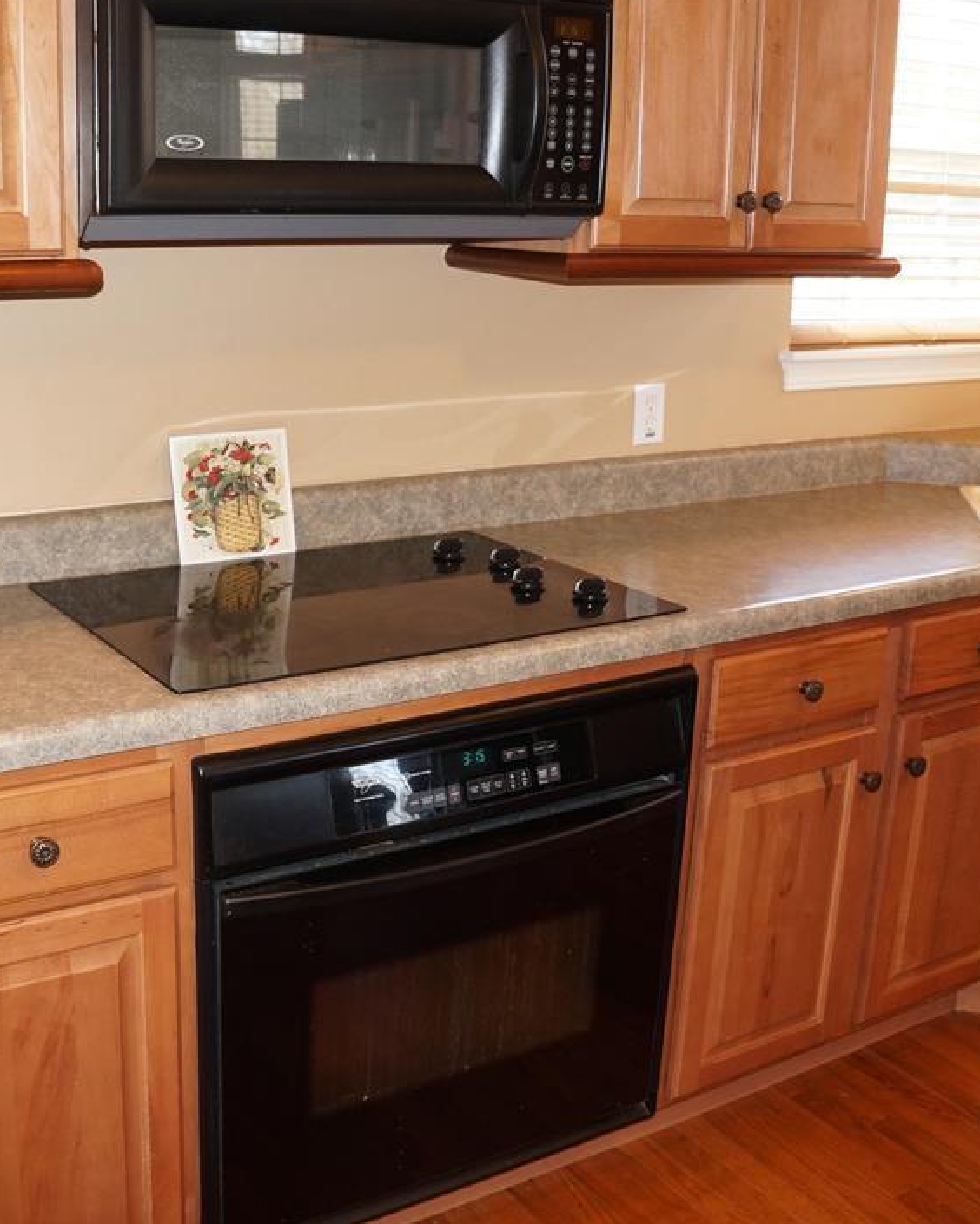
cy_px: 602
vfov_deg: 46.8
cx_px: 336
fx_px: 1414
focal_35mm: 39
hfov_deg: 37.9
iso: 640
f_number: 4
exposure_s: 1/60
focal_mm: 18
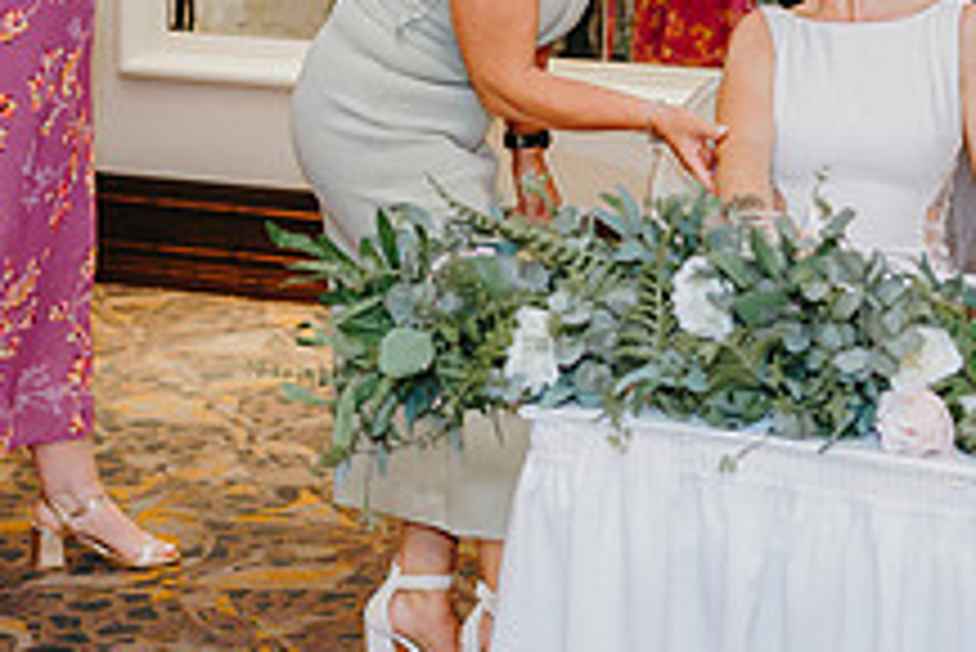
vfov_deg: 12.8
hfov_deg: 19.2
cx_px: 781
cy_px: -73
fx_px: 2848
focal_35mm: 105
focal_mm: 35
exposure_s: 1/200
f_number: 2.2
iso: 1000
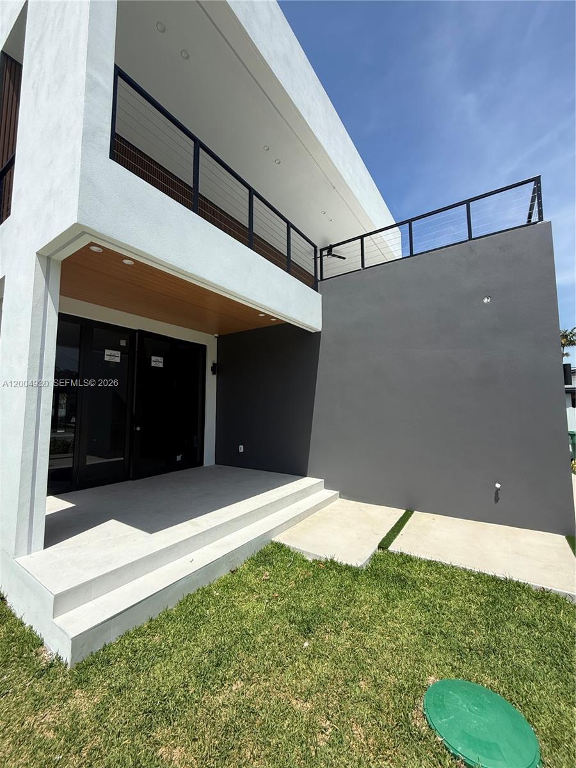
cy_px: 384
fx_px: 311
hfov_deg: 85.7
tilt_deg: +5.1
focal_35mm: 14
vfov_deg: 102.1
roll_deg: +0.6
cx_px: 288
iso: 50
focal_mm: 2.22
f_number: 2.2
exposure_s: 1/2024
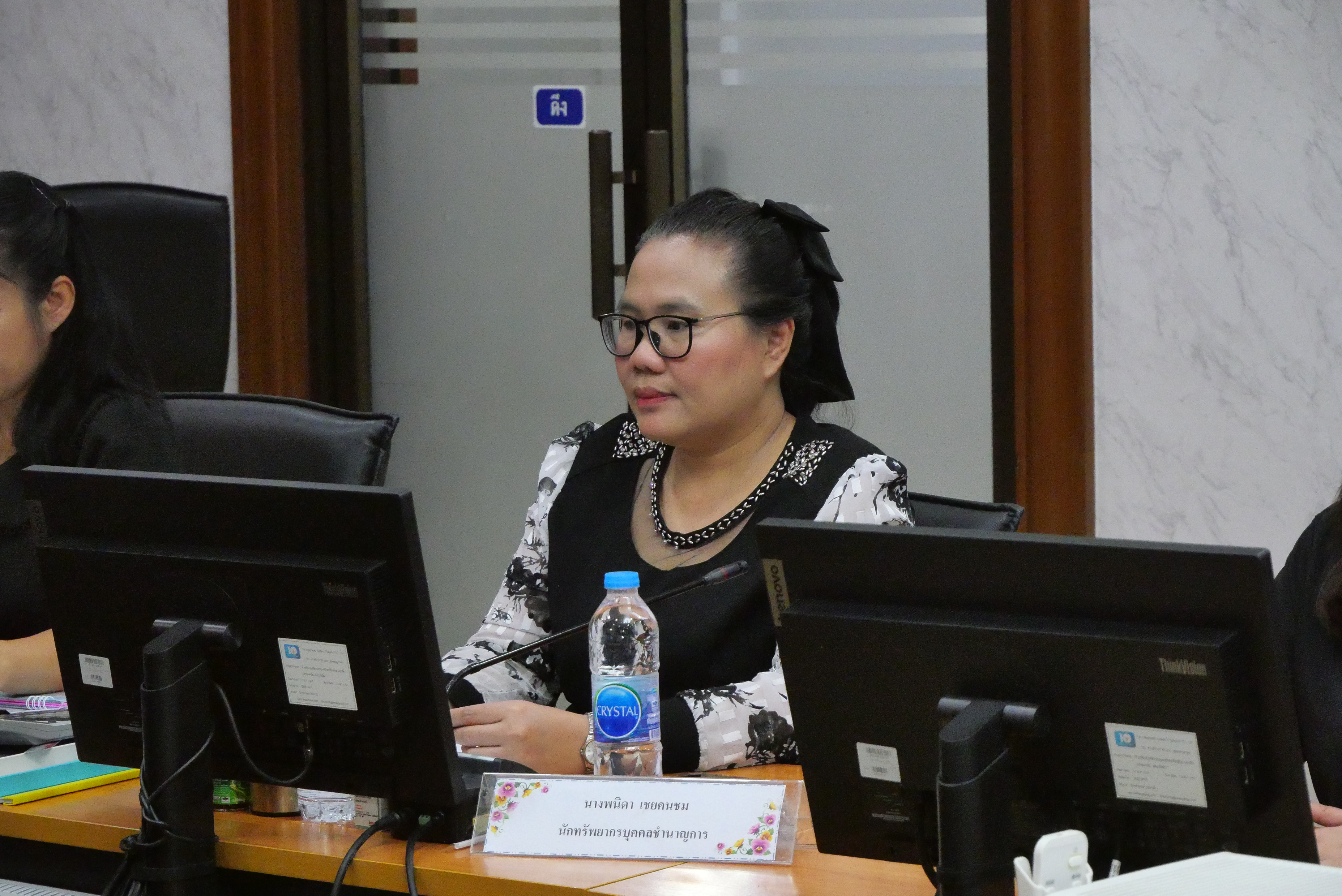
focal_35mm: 124
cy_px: 448
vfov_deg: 11.1
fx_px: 4625
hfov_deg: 16.5
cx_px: 671
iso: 6400
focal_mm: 60
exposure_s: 1/160
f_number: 5.6
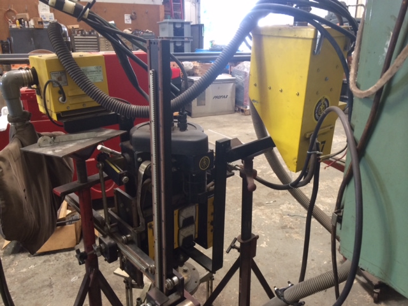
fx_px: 354
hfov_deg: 60.0
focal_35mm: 30
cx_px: 204
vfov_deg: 46.8
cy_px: 153
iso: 100
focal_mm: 4.12
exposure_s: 1/30
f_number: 2.2
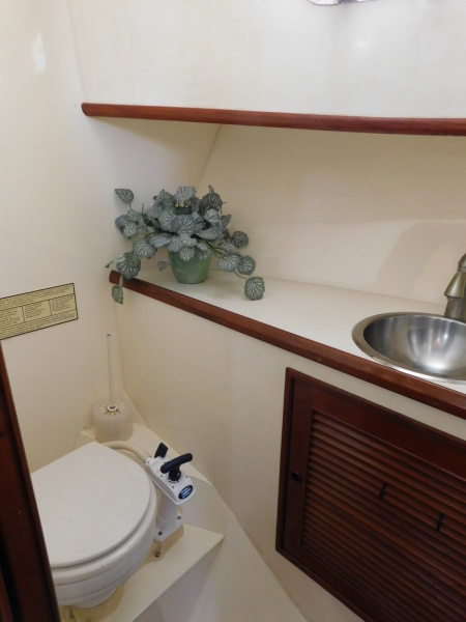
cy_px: 311
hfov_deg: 58.9
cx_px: 233
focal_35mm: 23
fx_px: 413
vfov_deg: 73.9
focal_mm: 4
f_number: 3
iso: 360
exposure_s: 1/30
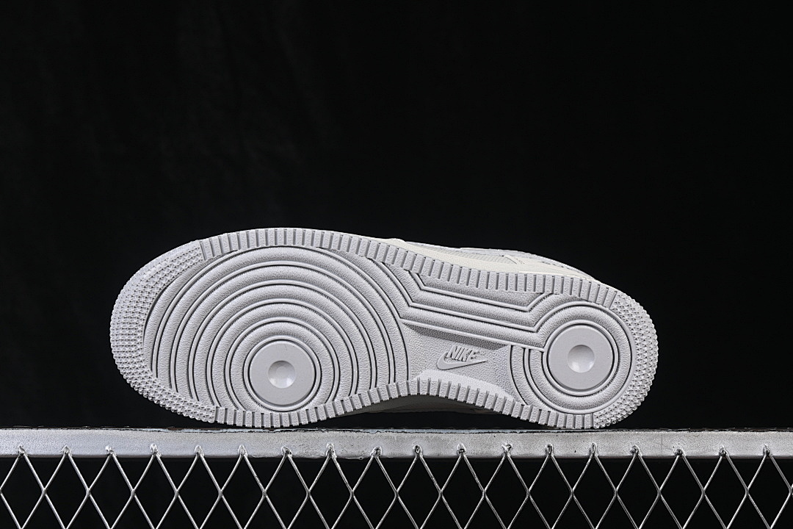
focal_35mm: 75
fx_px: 1652
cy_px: 264
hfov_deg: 27.0
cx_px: 396
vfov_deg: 18.2
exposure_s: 1/80
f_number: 8
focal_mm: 50
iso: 160
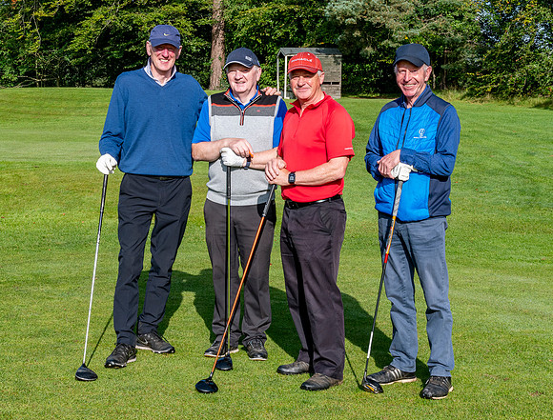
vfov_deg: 20.3
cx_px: 239
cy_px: 173
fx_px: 1174
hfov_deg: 26.5
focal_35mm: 73
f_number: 8
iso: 180
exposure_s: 1/100
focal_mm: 38
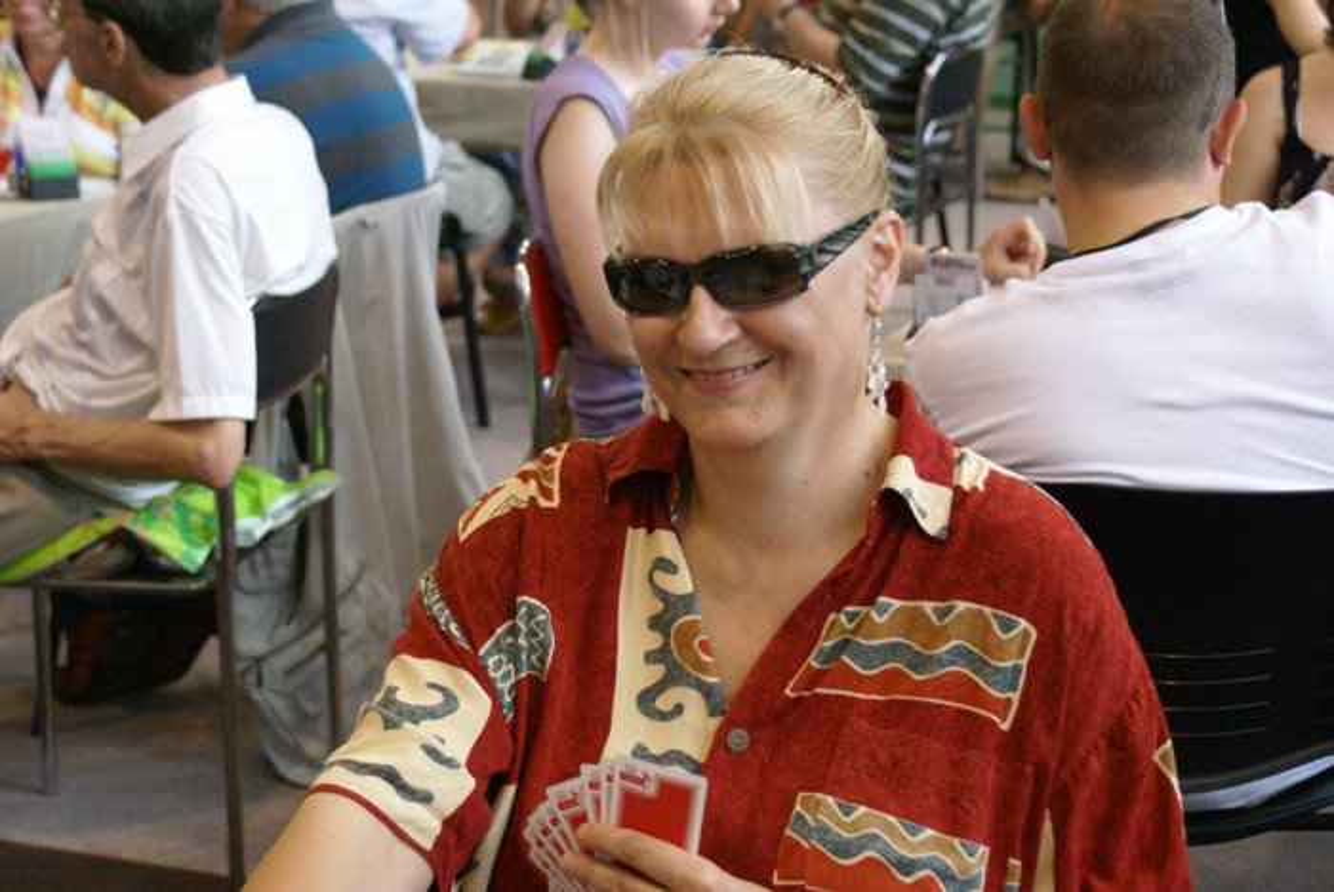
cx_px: 667
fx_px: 2781
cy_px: 446
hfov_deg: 27.0
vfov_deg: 18.2
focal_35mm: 75
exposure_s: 1/60
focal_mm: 50
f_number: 5.6
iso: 800
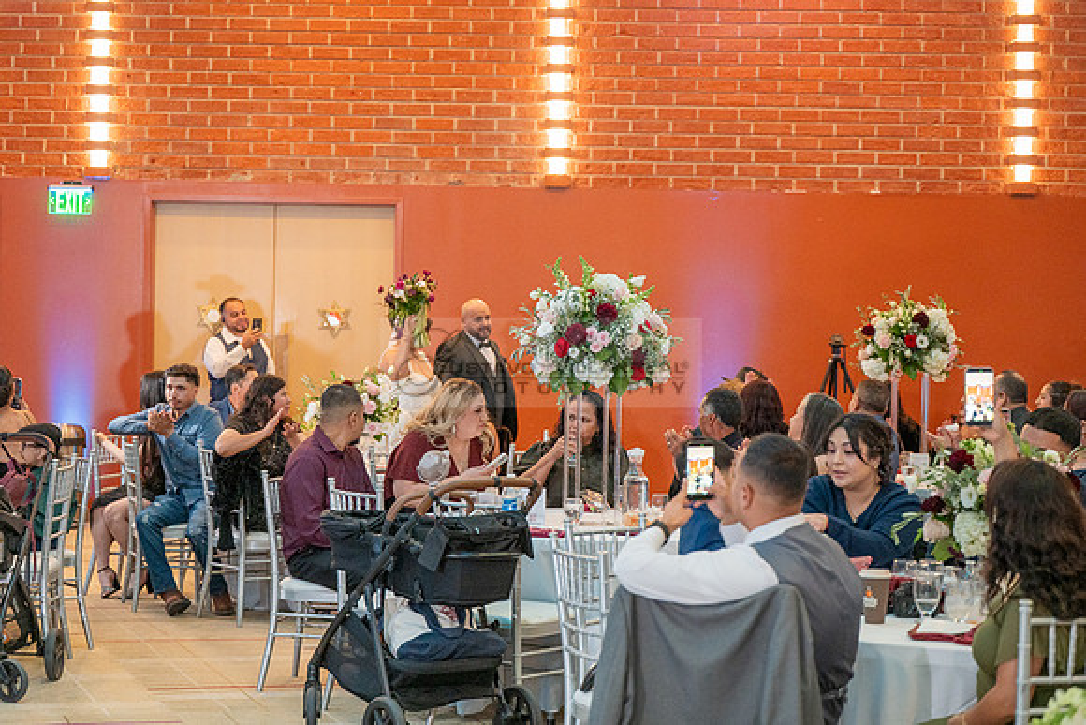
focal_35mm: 77
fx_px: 2337
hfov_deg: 26.1
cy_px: 401
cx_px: 485
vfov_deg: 17.6
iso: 1600
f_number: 3.2
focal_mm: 70
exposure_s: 1/200
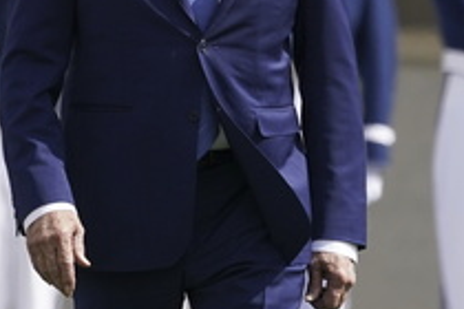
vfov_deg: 1.0
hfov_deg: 1.5
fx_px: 17347
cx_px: 186
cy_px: 72
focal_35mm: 1346
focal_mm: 276
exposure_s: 1/2500
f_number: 5.6
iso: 500
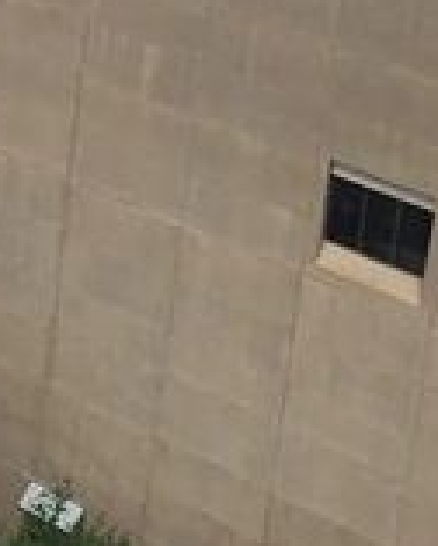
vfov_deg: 12.3
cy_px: -355
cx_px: -939
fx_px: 2361
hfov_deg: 8.6
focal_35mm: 146
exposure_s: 1/756
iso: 12
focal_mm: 6.4
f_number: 1.8
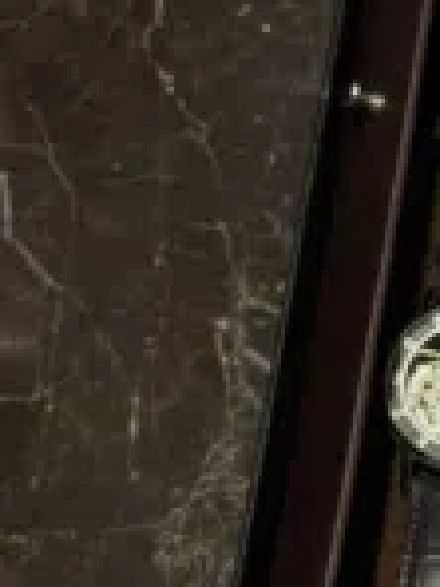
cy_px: 397
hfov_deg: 11.2
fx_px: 2203
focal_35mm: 130
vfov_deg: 15.1
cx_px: 484
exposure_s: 1/50
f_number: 1.78
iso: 125
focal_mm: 6.76
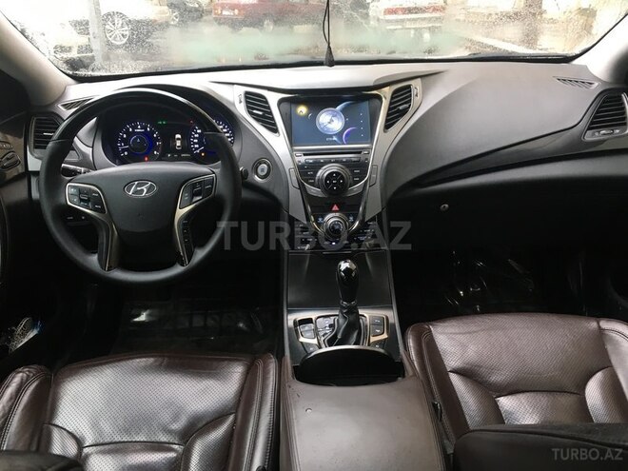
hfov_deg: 61.7
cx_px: 314
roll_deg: +1.2
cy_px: 236
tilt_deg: -25.2
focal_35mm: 29
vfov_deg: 48.2
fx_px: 526
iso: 64
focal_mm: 4.15
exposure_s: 1/33
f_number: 2.2
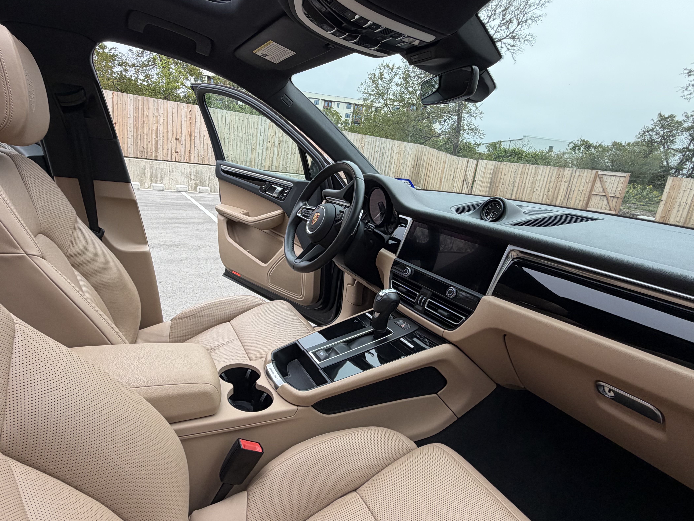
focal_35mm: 19
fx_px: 381
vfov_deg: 68.7
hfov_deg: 84.6
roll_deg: -7.1
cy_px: 254
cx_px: 326
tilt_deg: -13.9
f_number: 2.2
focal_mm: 2.22
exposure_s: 1/138
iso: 40
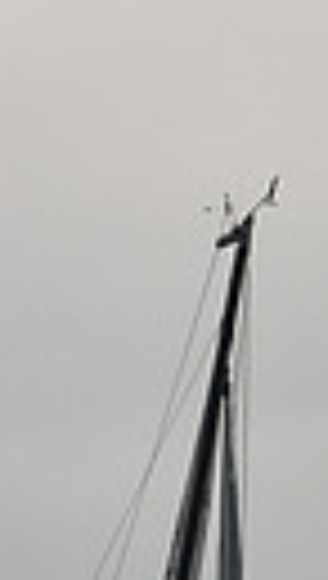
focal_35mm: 330
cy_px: 1079
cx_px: 160
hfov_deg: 3.7
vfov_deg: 6.4
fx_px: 5079
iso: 640
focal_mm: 70
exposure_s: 1/640
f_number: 6.3
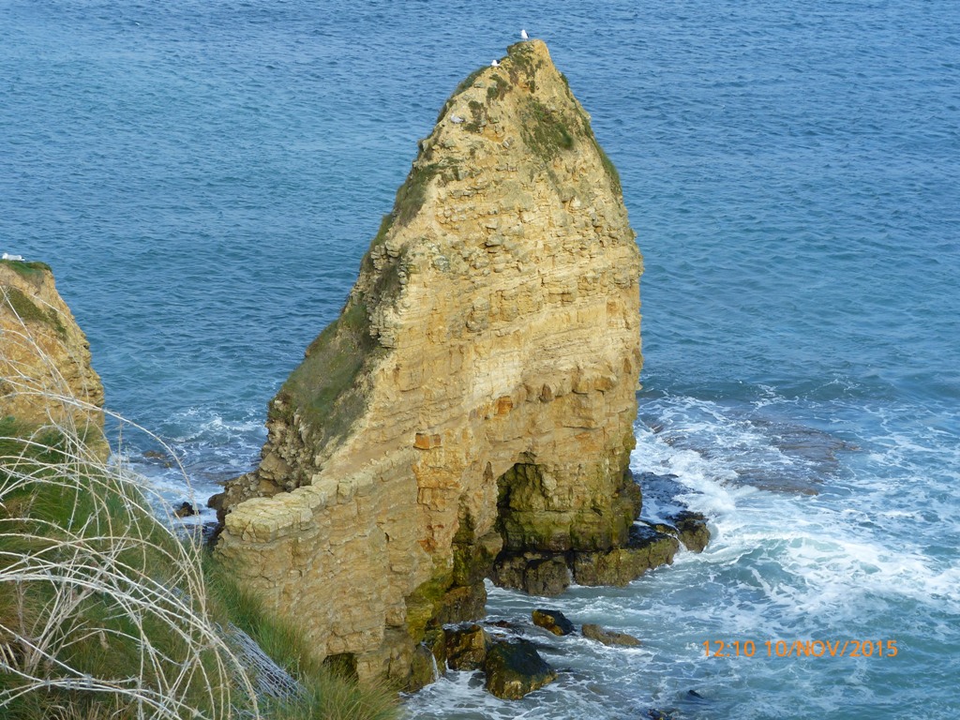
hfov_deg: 22.0
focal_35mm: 89
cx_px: 480
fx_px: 2468
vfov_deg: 16.6
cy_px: 360
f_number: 4
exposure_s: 1/500
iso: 100
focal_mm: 16
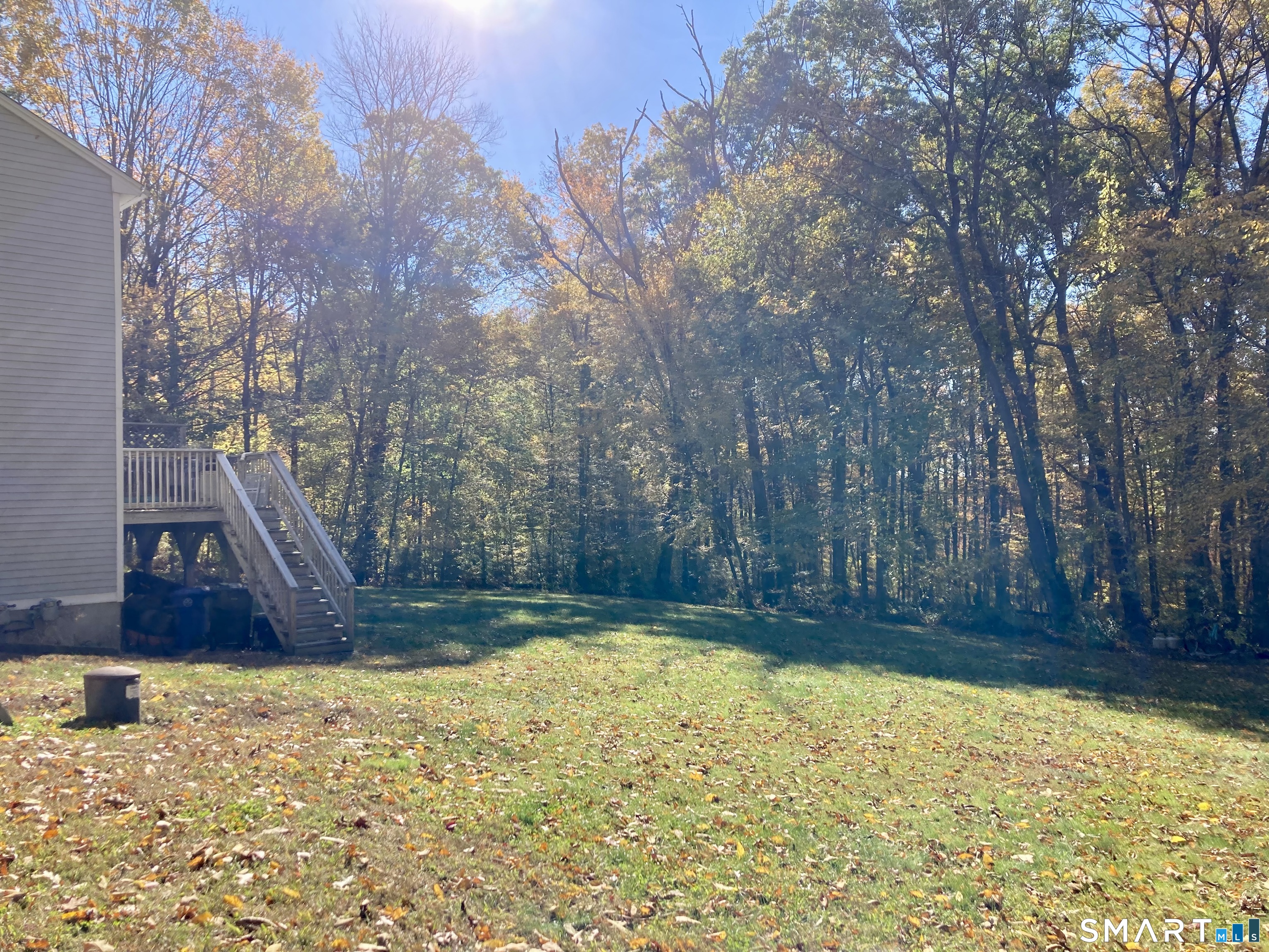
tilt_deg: +1.7
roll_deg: +0.5
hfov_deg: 63.4
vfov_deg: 49.7
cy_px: 476
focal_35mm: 28
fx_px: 1026
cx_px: 634
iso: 20
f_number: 1.8
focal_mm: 3.99
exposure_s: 1/1012
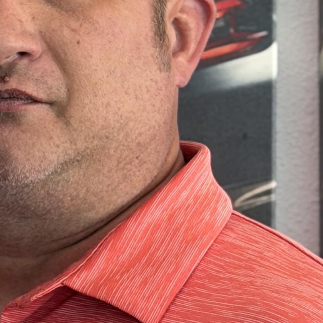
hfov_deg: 6.7
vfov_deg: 6.7
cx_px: -11
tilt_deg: +2.6
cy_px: -53
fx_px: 2734
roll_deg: +0.2
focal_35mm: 259
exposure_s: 1/120
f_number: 1.78
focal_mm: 6.76
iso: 80
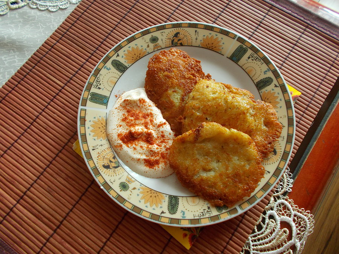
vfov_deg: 46.8
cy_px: 127
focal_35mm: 30
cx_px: 170
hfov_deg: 60.0
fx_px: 294
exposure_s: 1/20
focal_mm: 5.3
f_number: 3.4
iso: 200
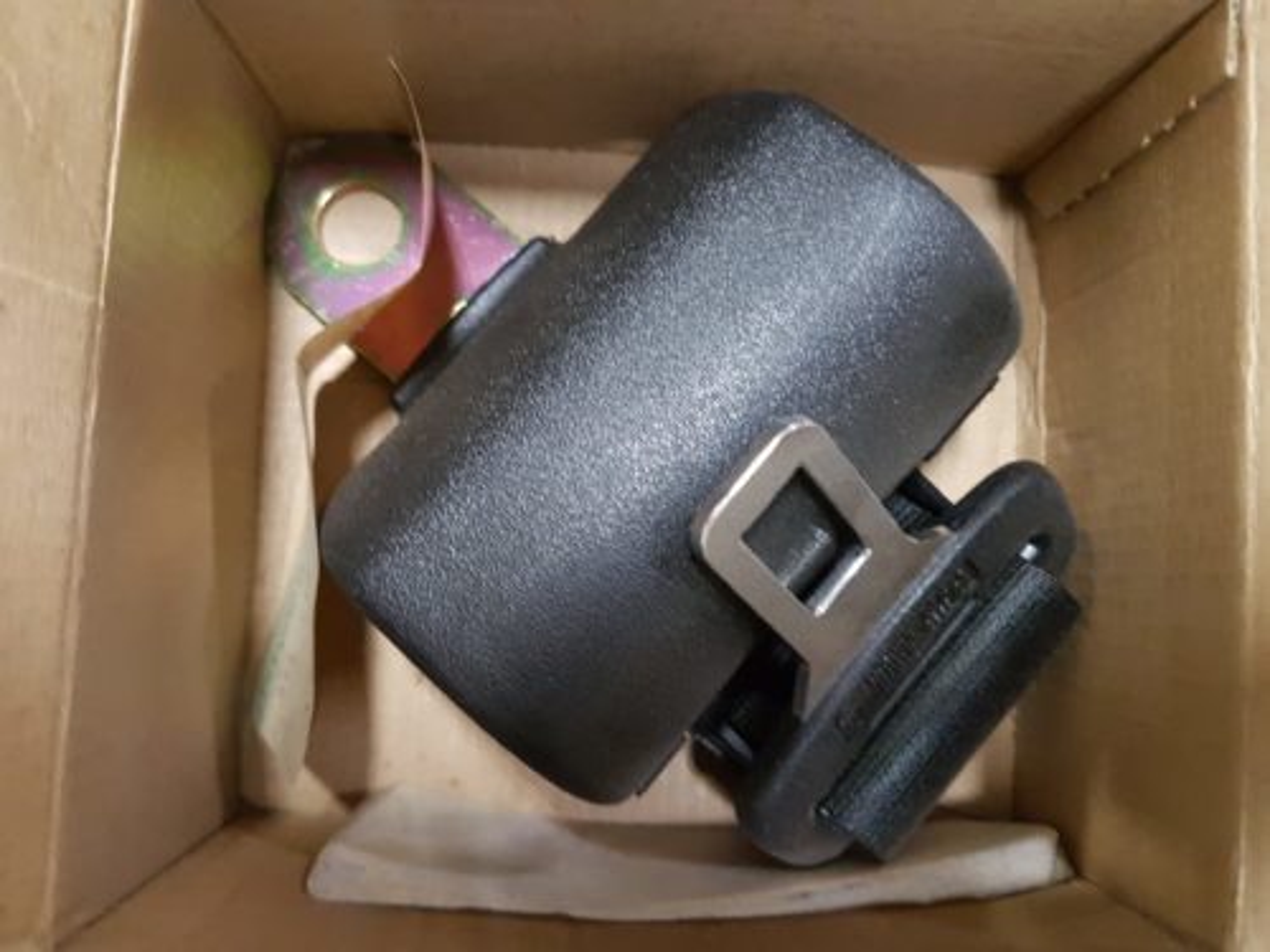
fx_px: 954
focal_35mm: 26
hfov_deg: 67.3
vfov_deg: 53.1
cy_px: 476
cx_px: 635
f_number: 1.7
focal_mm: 4.2
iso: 400
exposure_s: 1/10
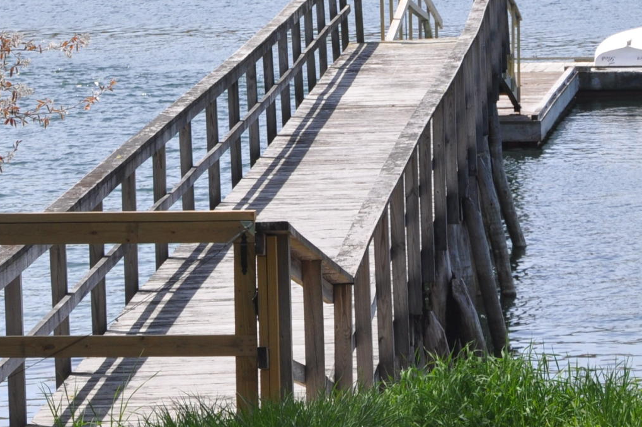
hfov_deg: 6.7
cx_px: 372
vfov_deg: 4.4
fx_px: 5504
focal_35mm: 309
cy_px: -71
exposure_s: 1/320
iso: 200
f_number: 9
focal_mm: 70
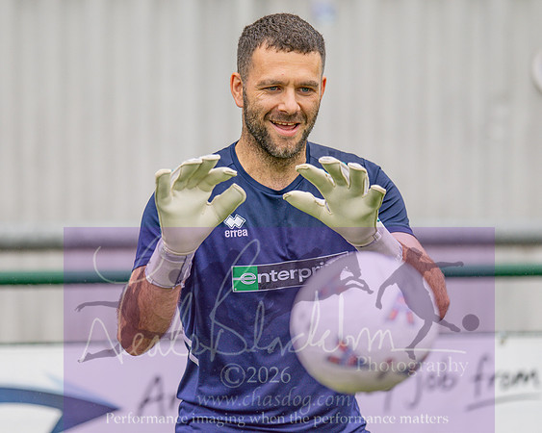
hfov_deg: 9.6
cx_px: 192
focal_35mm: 201
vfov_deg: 7.7
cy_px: 177
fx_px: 3223
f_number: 1.8
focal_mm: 135
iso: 400
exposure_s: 1/4000
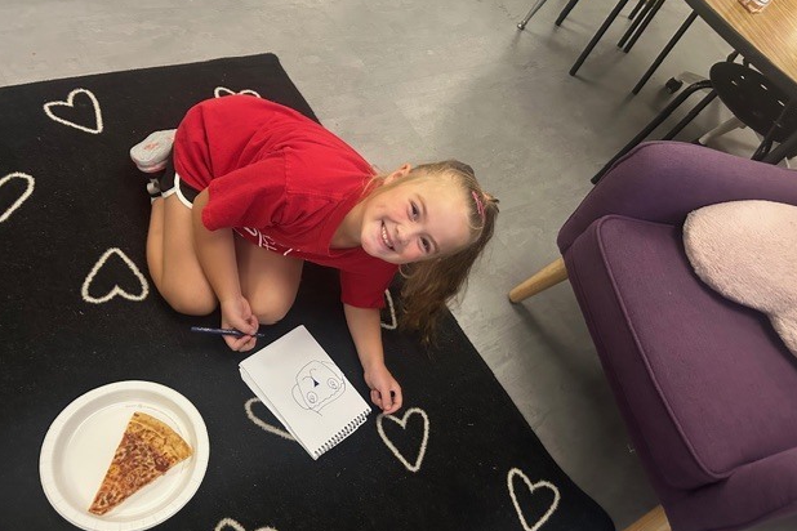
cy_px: 271
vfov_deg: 46.4
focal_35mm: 28
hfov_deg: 65.5
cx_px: 387
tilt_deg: -49.9
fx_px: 620
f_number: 1.5
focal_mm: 5.7
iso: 400
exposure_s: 1/60
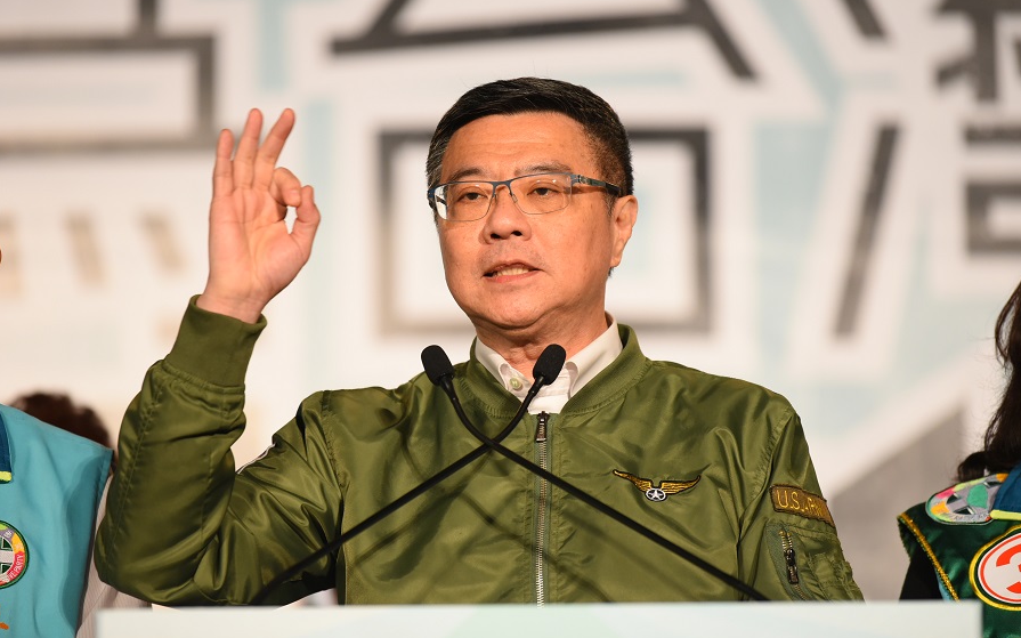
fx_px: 5703
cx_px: 511
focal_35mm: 205
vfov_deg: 6.4
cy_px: 302
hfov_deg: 10.2
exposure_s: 1/200
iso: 1600
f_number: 3.2
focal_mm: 200
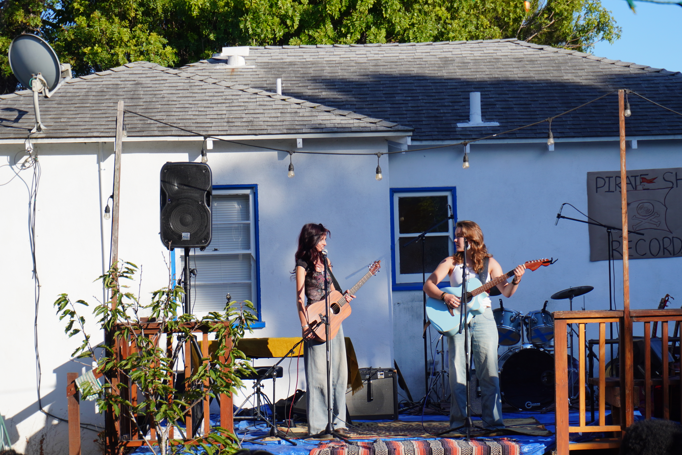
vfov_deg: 14.9
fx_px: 1743
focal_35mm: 92
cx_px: 400
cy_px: 275
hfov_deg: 22.1
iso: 100
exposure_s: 1/400
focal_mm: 50
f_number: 5.6
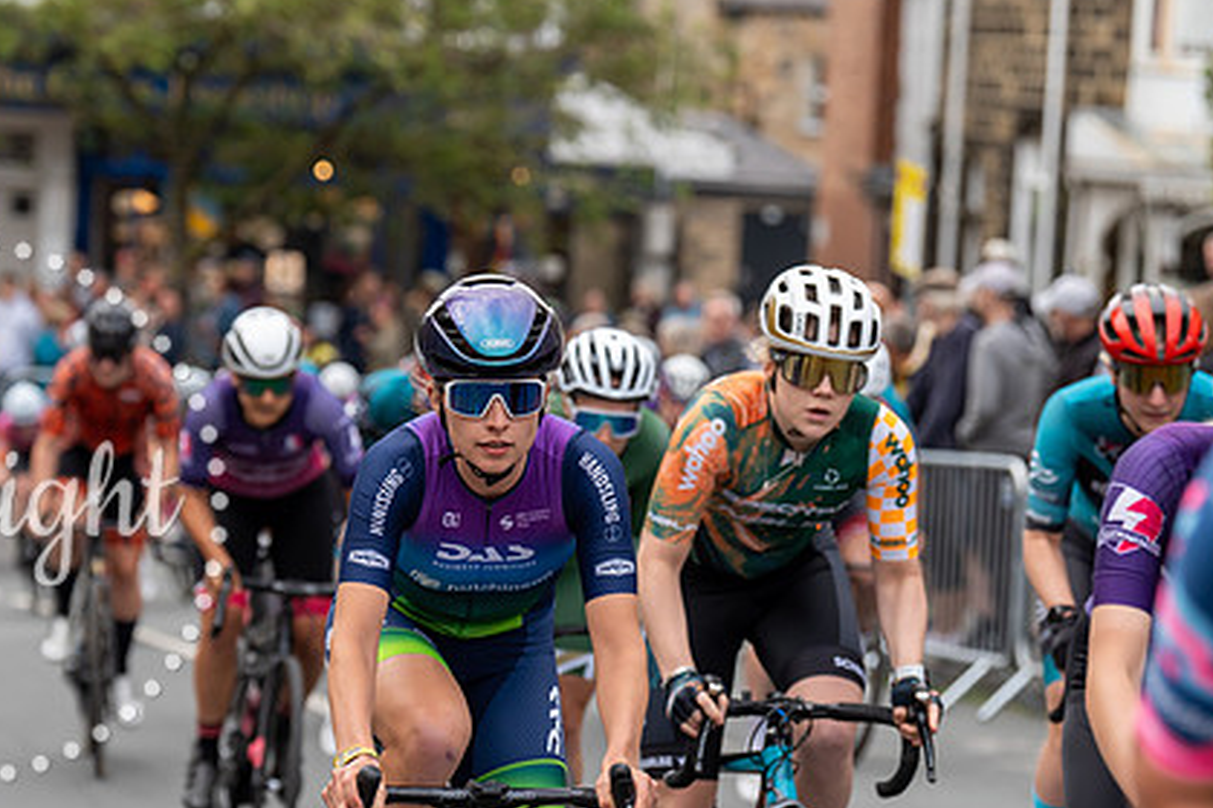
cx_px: 405
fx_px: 5086
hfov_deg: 13.6
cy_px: 358
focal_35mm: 151
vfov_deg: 9.1
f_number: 3.5
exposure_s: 1/500
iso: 500
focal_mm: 109
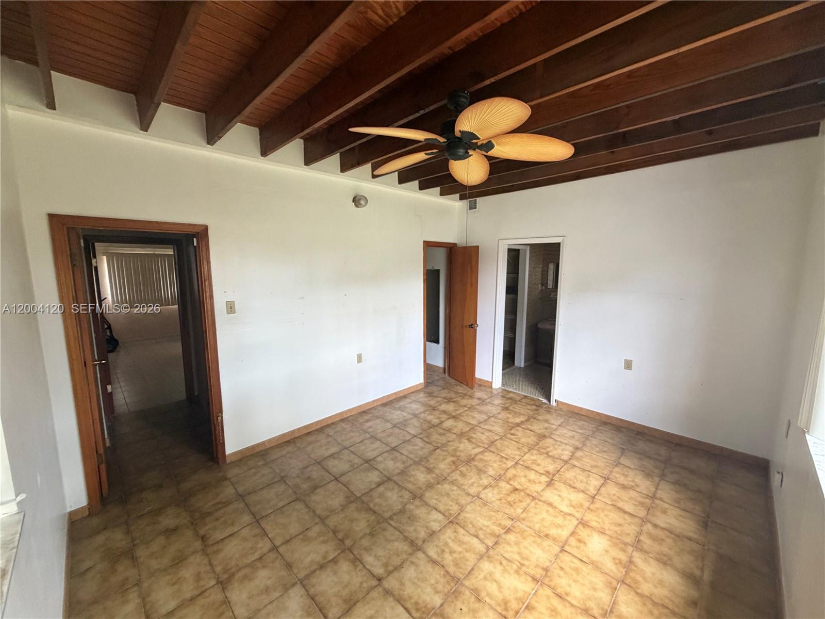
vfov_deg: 85.7
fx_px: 334
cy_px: 310
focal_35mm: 14
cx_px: 412
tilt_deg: -7.5
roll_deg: +0.4
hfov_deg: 102.1
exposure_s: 1/60
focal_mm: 2.22
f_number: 2.2
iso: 400
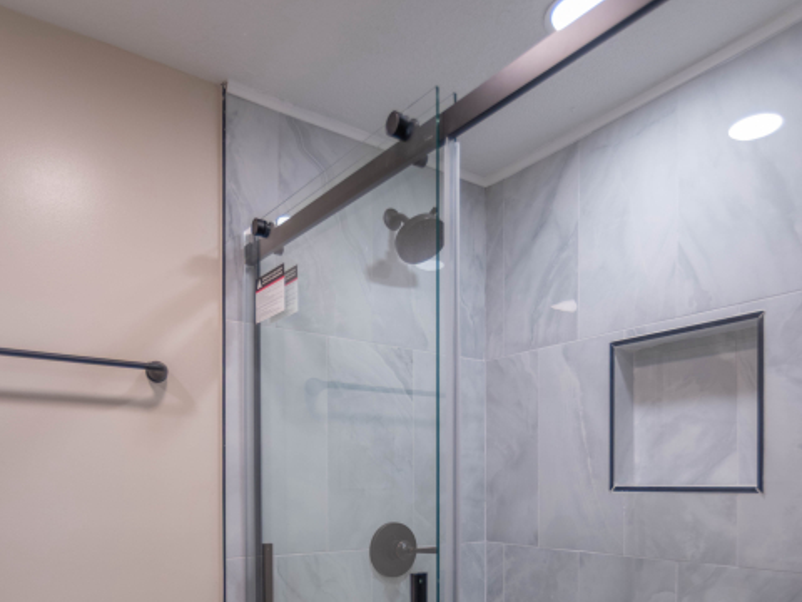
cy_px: 563
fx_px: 626
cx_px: 398
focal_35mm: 27
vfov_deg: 45.5
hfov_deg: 65.3
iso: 320
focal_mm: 18
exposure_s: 1/60
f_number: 3.5
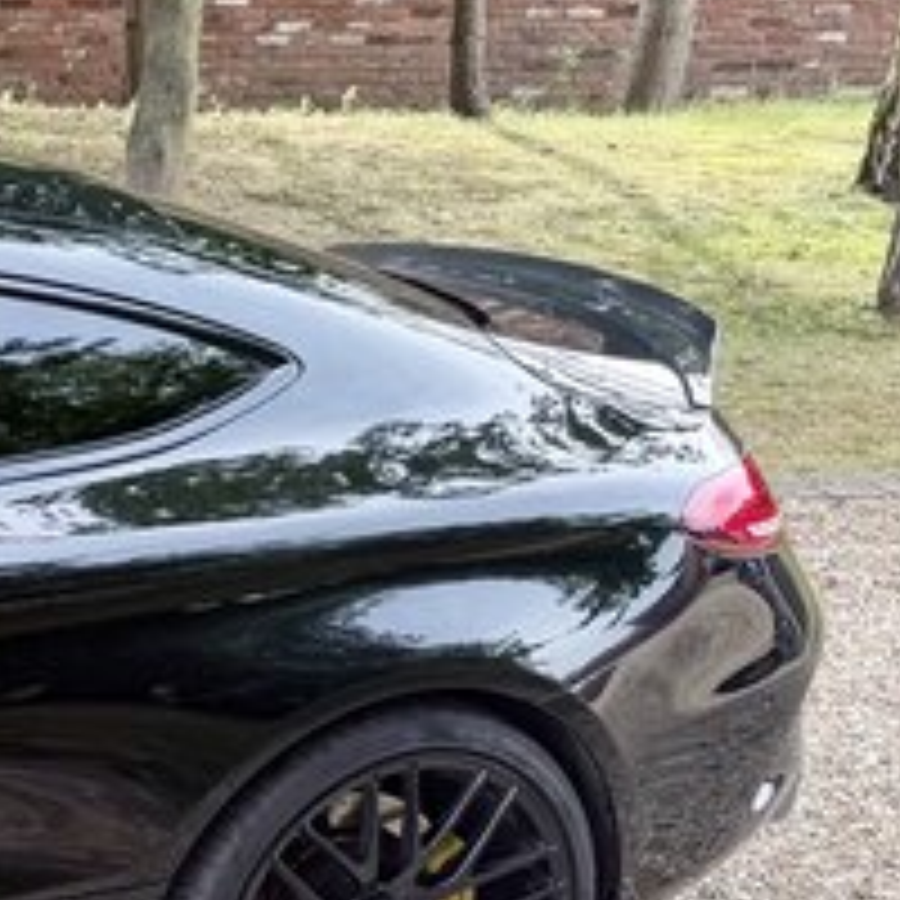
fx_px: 2500
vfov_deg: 20.2
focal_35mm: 85
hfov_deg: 16.4
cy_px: 711
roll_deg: +0.9
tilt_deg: -17.8
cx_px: -806
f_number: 1.78
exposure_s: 1/368
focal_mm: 6.76
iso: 80
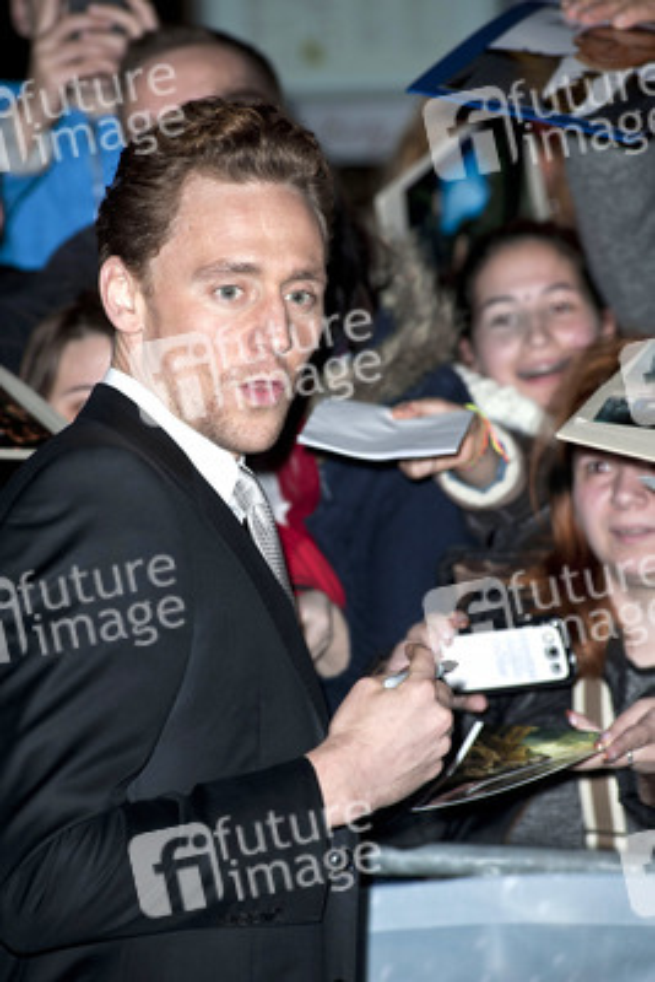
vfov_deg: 11.1
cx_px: 328
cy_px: 491
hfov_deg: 7.4
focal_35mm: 185
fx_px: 5044
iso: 800
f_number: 7.1
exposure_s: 1/200
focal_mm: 185
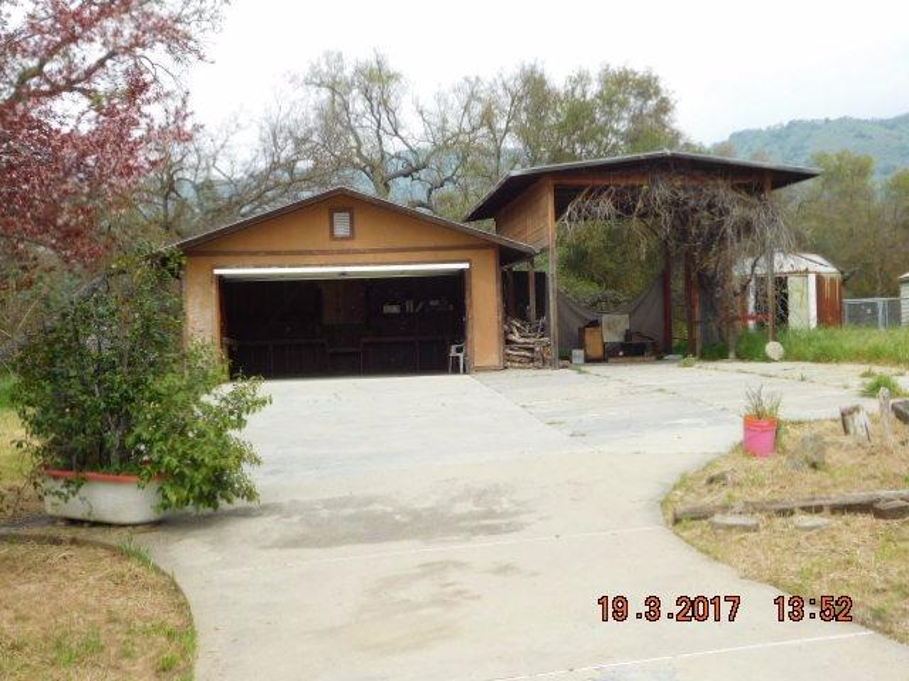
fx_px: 1182
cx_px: 454
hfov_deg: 42.1
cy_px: 340
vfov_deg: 32.2
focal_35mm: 45
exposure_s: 1/640
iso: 125
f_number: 3.7
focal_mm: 8
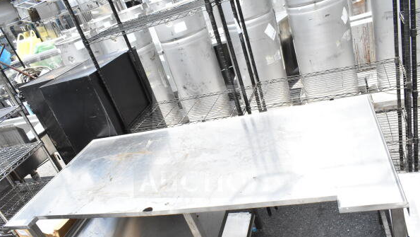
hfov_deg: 66.1
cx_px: 212
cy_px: 142
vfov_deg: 40.0
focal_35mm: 29
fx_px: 323
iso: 1600
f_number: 13
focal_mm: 18
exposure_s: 1/640
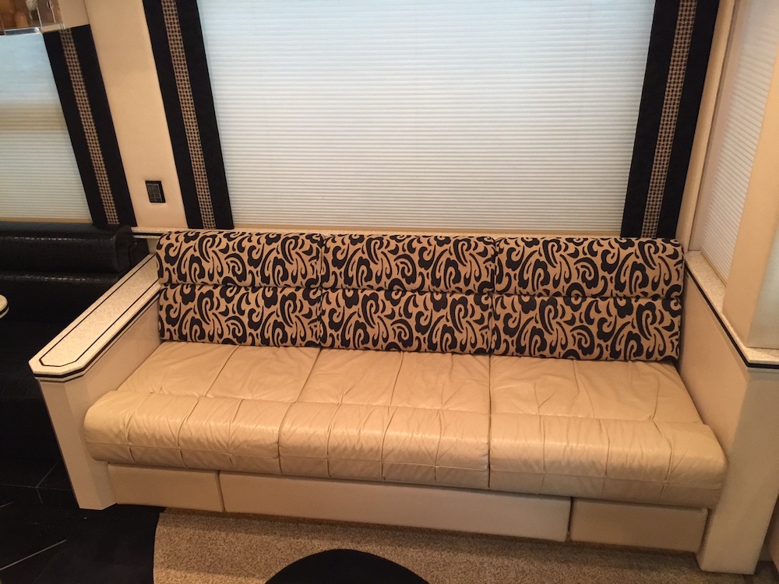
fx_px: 653
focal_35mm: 29
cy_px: 292
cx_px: 390
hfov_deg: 61.7
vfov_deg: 48.2
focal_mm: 4.15
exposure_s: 1/15
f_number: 2.2
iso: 125
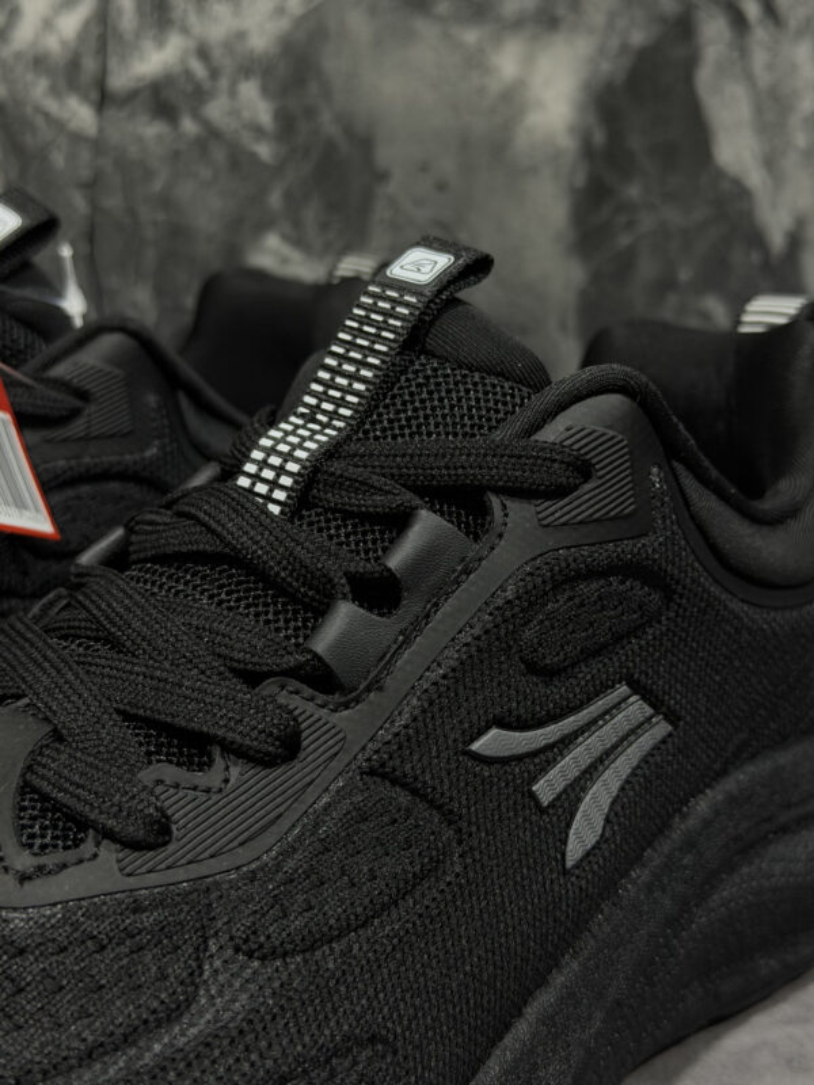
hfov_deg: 30.3
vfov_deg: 39.7
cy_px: 542
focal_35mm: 48
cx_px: 407
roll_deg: +1.2
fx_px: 1505
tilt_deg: -19.0
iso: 400
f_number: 1.78
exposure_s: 1/30
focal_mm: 6.76
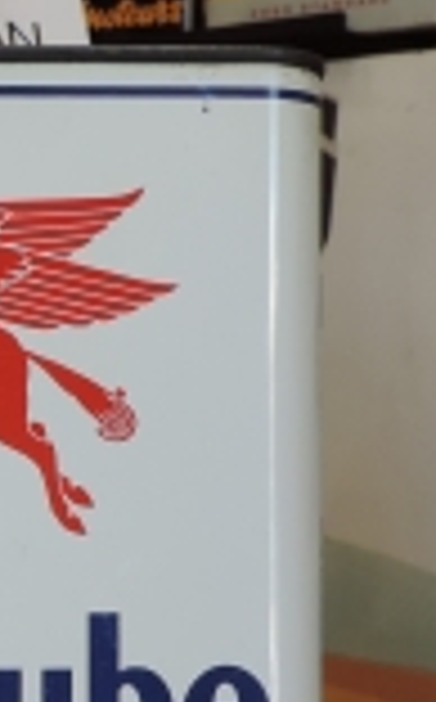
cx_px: -171
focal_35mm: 98
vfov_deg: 21.1
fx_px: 1870
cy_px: 482
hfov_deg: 12.8
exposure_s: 1/30
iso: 100
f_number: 3
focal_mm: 4.3
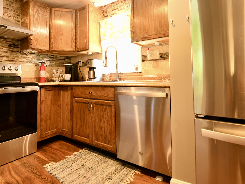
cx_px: 135
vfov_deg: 67.8
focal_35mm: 19
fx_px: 134
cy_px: 71
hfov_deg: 84.4
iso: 640
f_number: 5
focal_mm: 14
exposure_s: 1/15
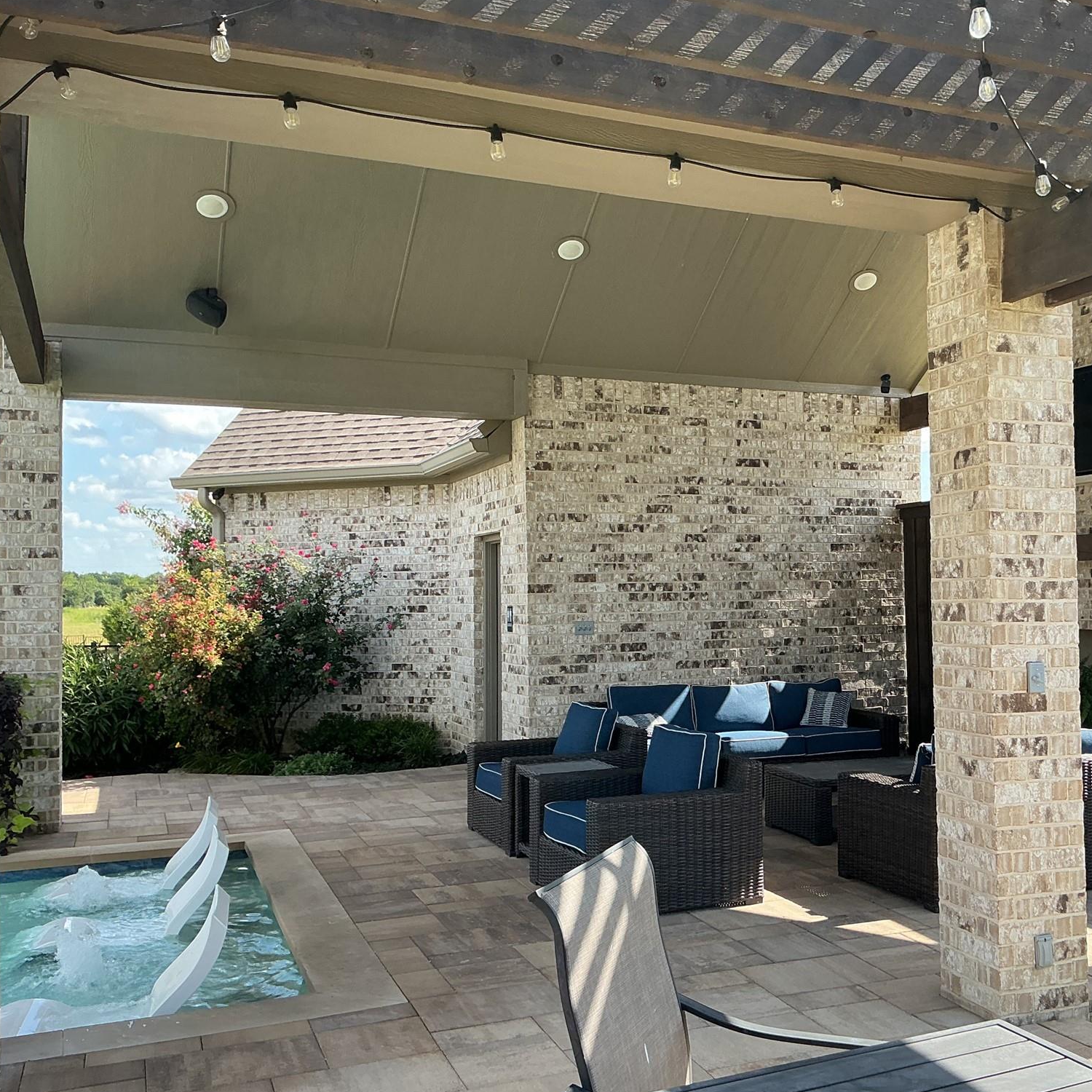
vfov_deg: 47.2
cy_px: 555
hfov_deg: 46.5
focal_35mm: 35
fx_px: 1249
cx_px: 729
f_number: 1.8
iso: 25
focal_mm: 3
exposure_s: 1/340
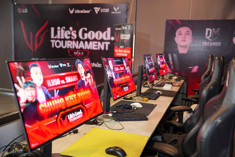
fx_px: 229
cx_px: 118
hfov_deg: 54.4
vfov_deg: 37.9
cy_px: 78
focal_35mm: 35
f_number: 2.8
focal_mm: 35
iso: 1250
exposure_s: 1/100
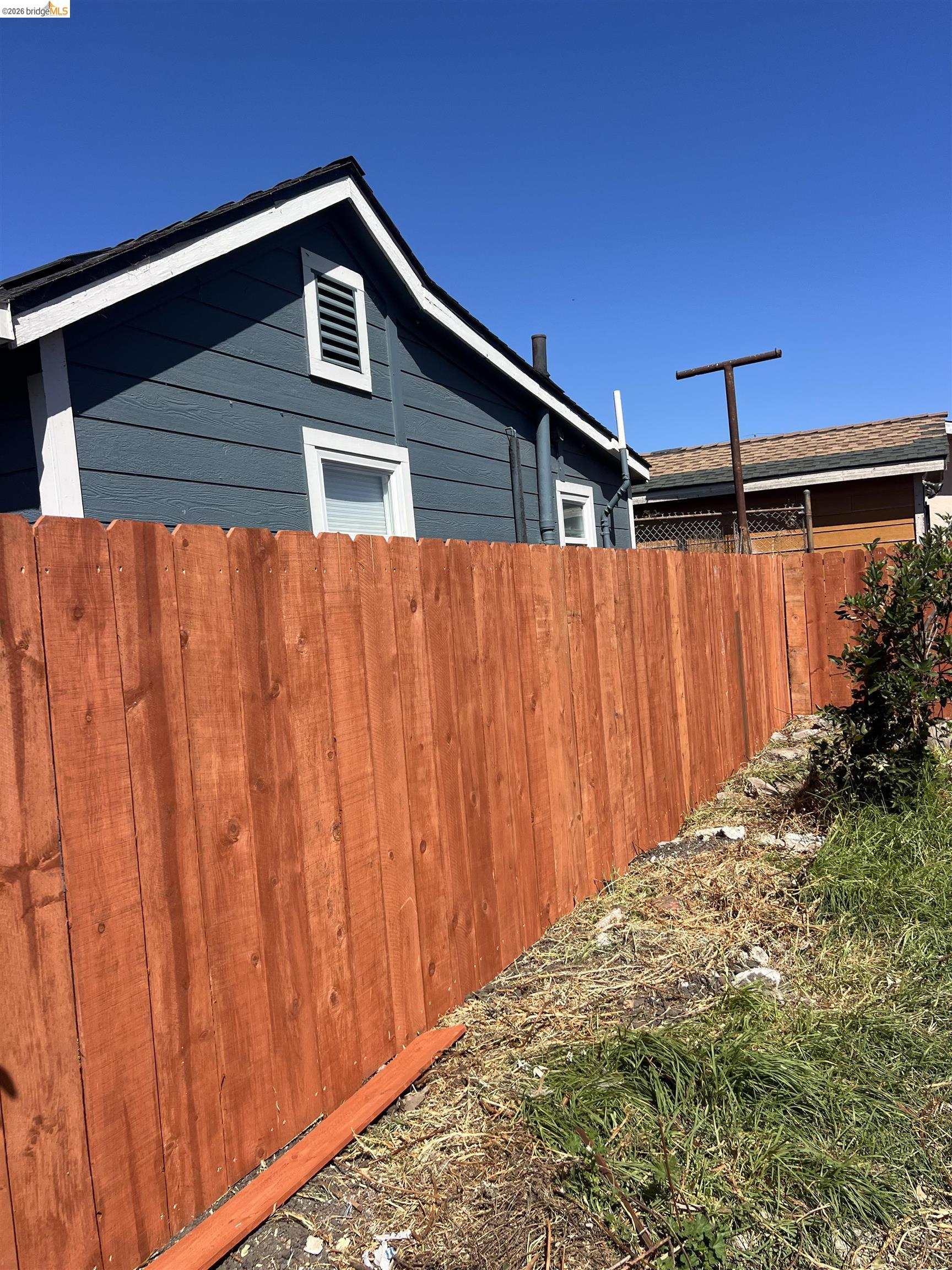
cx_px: 476
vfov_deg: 67.3
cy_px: 635
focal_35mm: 26
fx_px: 953
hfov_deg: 53.1
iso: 50
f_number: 1.5
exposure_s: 1/4115
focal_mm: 5.7
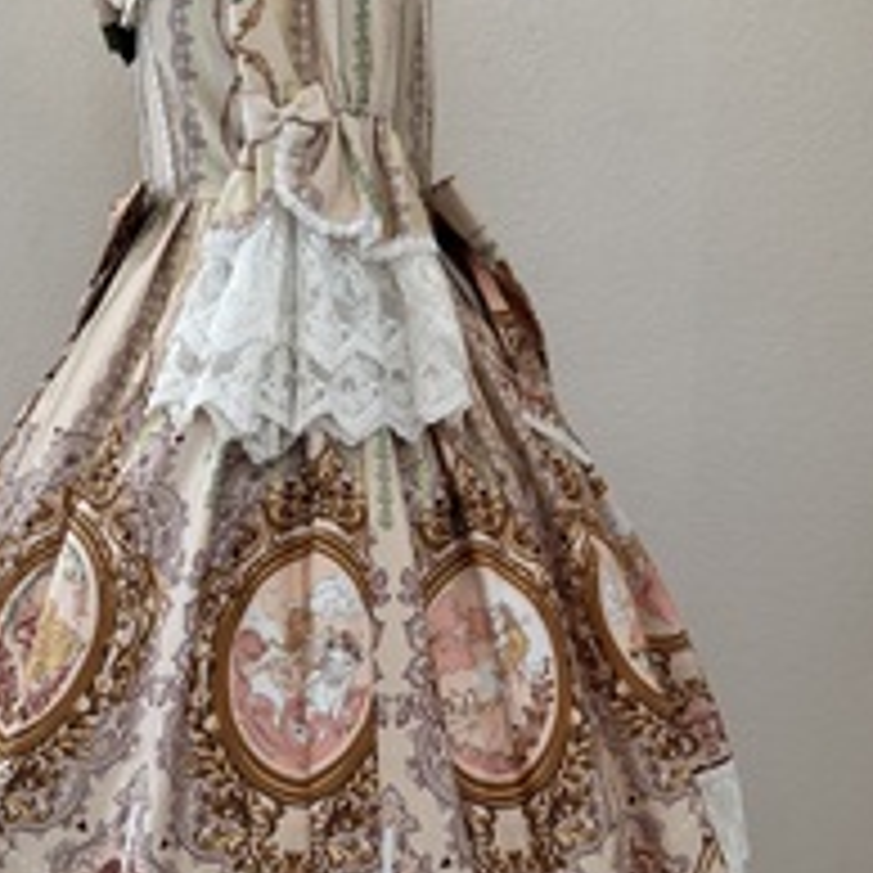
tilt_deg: -6.3
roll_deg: -0.6
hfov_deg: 40.6
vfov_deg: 40.9
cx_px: 313
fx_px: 1170
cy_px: 441
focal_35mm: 41
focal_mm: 6.76
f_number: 1.78
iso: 200
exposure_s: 1/120
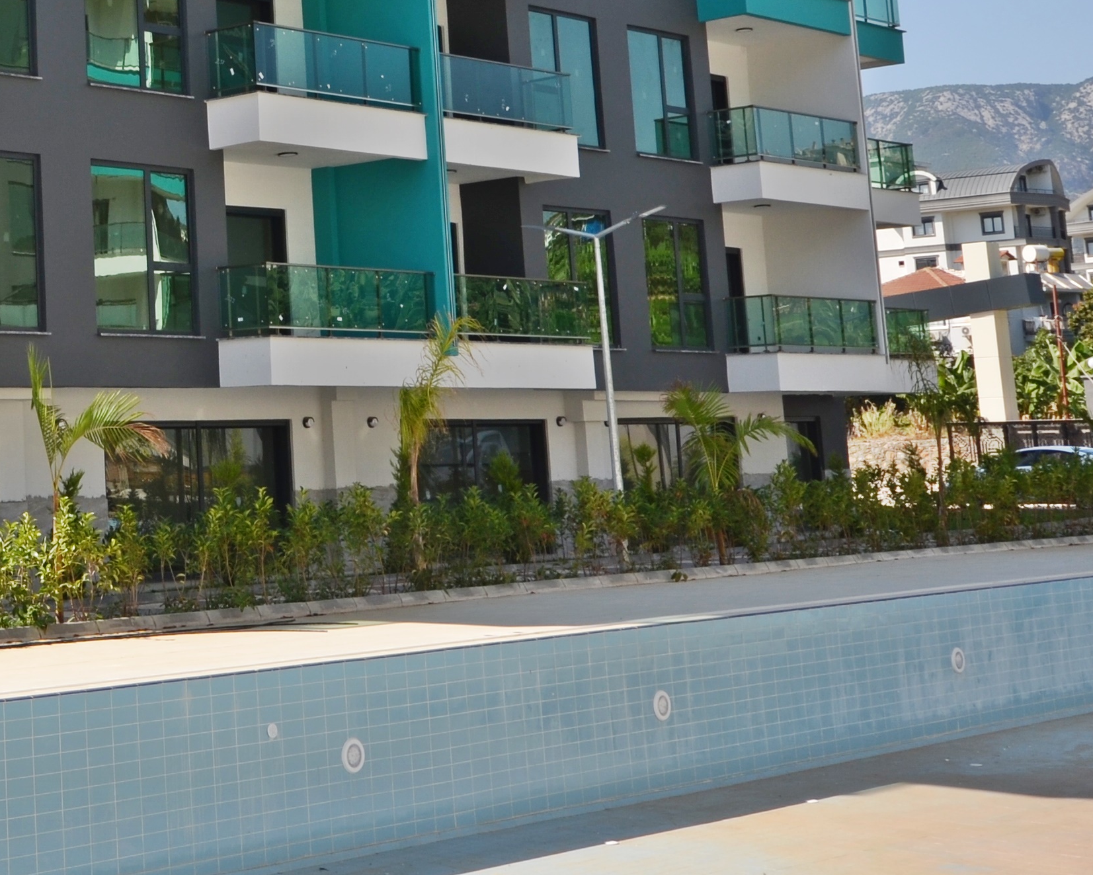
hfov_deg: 26.2
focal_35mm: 67
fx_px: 2168
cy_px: 50
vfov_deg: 22.2
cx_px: -97
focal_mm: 16
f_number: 8
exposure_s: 1/250
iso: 100
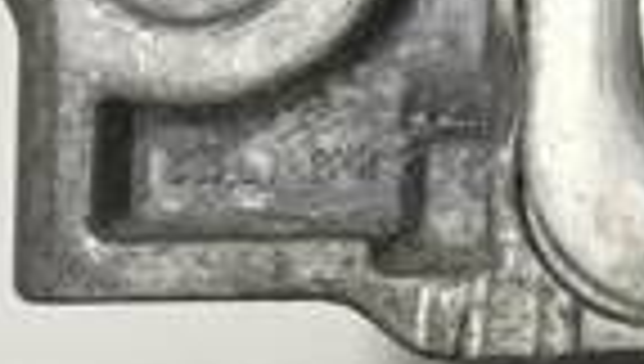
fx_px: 2326
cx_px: 1067
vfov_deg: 8.8
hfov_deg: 14.3
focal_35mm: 136
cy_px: -182
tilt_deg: -81.5
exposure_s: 1/33
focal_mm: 3.99
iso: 32
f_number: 1.8
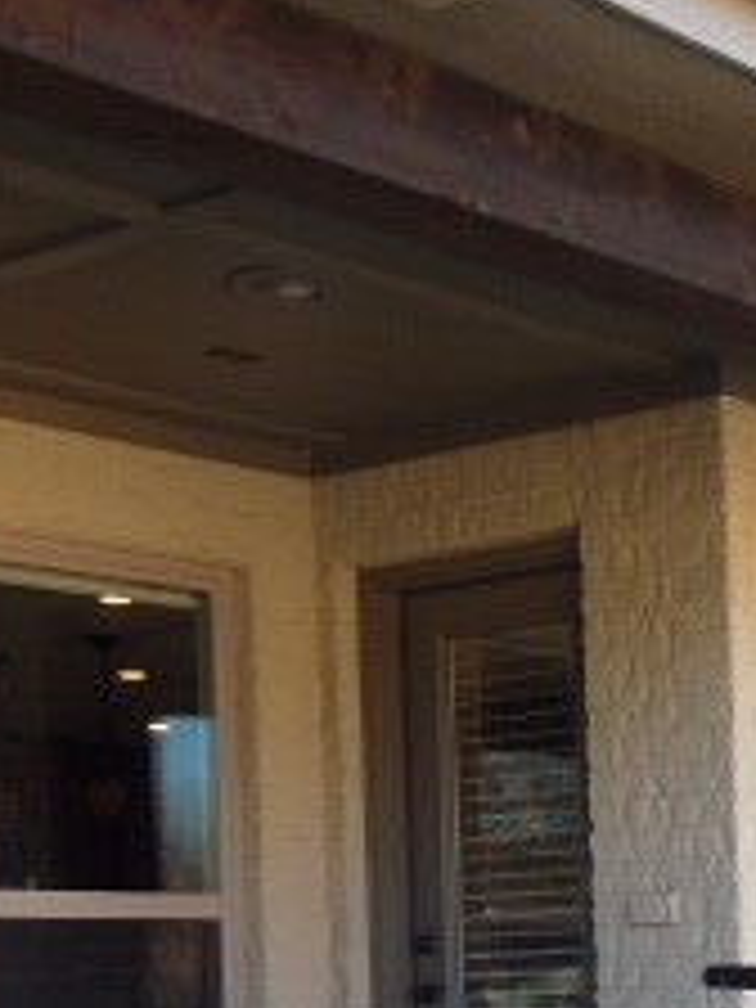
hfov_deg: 16.4
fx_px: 2242
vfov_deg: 24.1
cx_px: 1318
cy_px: 1030
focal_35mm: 77
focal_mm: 4.8
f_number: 3.6
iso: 100
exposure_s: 1/100
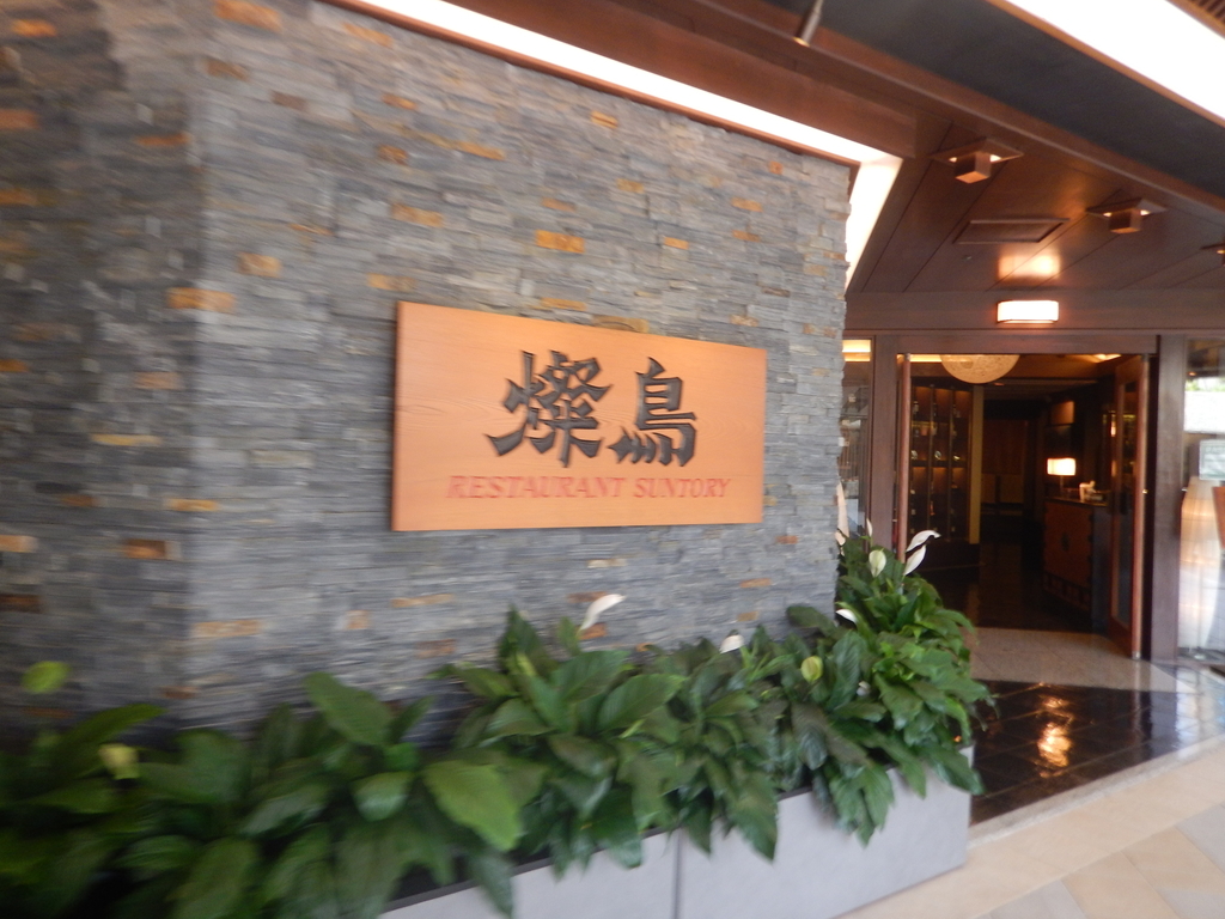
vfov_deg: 56.8
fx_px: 849
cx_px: 612
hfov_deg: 71.6
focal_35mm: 24
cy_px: 460
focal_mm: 4.3
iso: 160
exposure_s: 1/30
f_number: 2.8
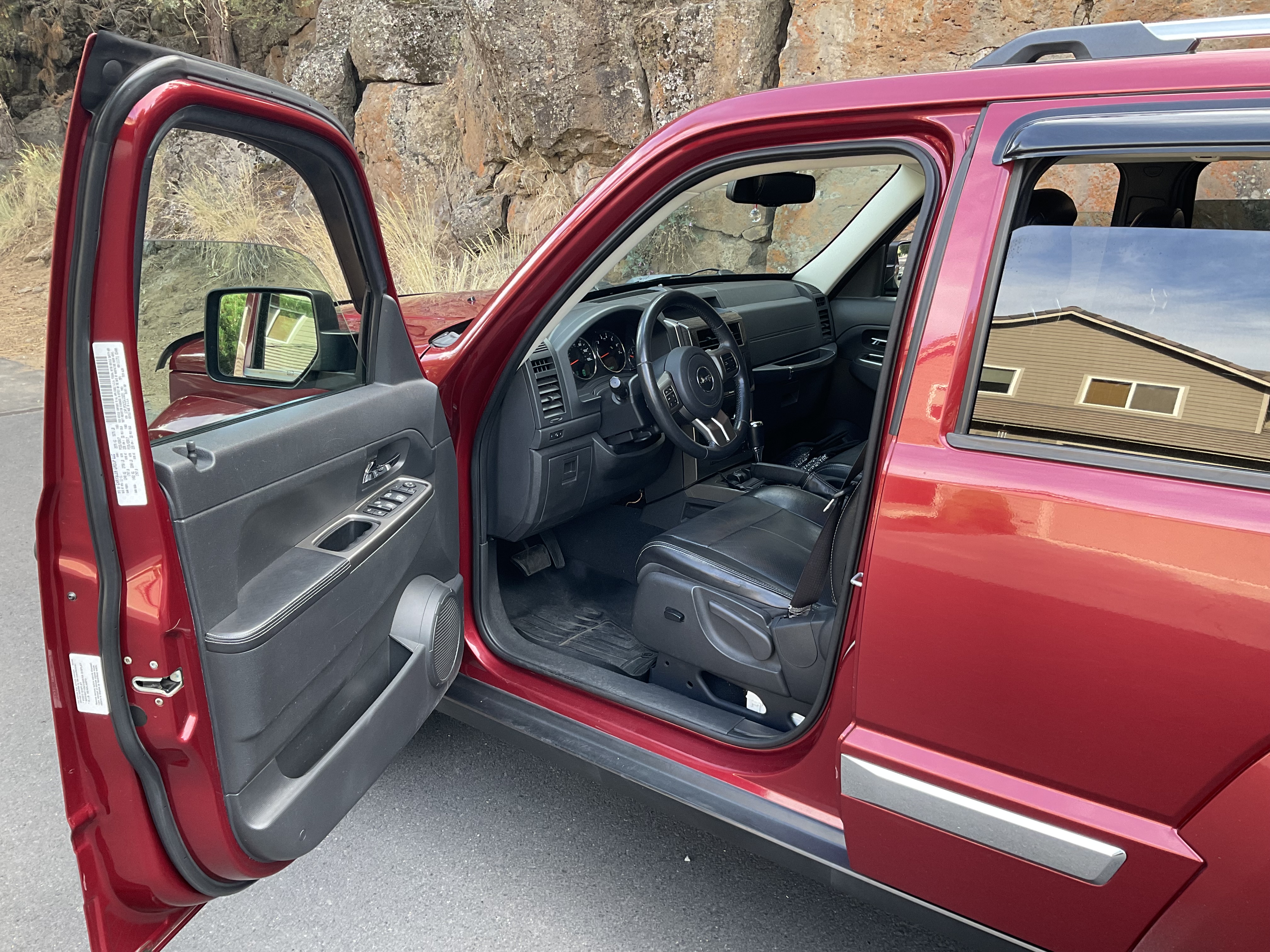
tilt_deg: -17.8
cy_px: 476
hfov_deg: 61.7
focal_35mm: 29
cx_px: 635
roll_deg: -0.5
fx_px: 1064
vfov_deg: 48.2
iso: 50
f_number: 1.8
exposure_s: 1/120
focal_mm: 3
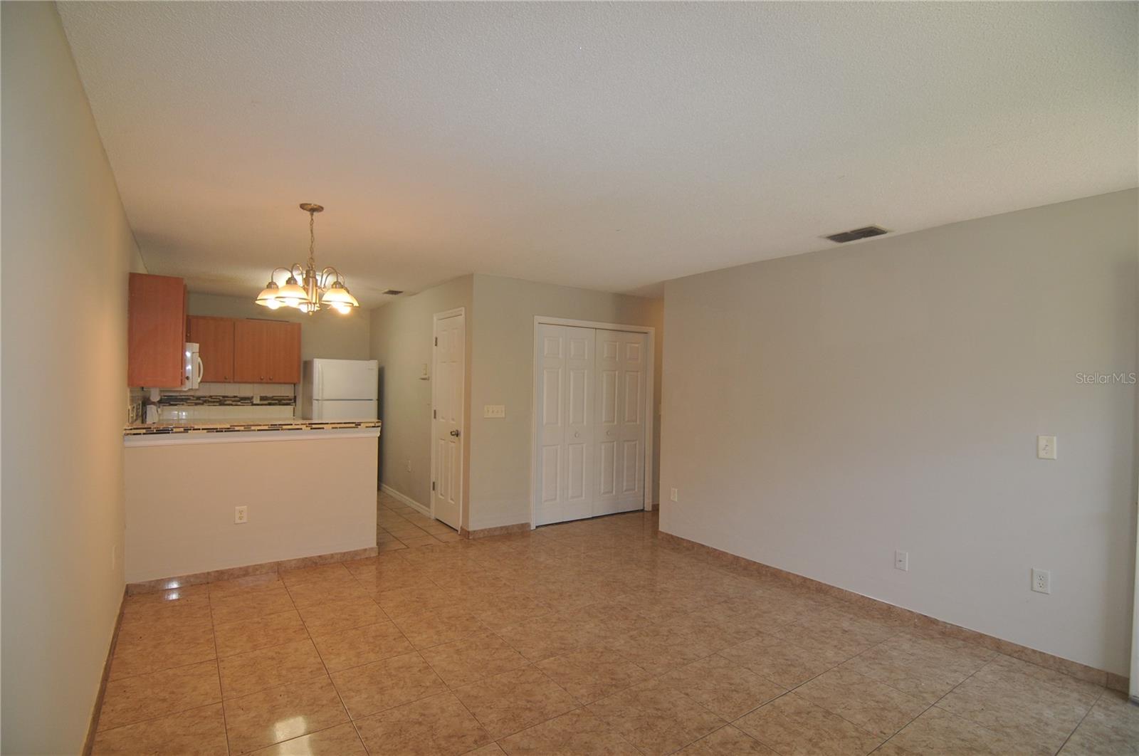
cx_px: 570
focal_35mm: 16
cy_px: 378
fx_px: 521
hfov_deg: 95.1
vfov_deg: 71.9
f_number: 4
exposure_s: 1/100
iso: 400
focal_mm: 11
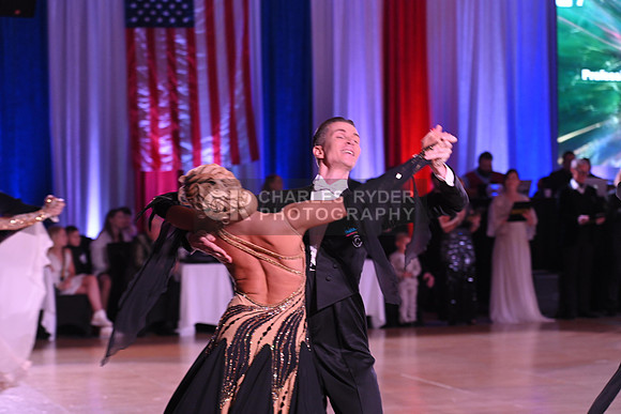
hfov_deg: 21.5
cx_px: 310
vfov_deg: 14.4
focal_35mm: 95
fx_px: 1639
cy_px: 207
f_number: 4.5
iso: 1600
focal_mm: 95
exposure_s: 1/200
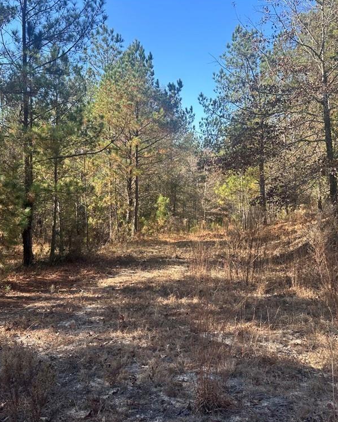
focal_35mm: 32
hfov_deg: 45.6
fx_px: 400
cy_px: 211
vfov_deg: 55.7
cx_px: 140
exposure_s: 1/745
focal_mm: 6.86
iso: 80
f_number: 1.78
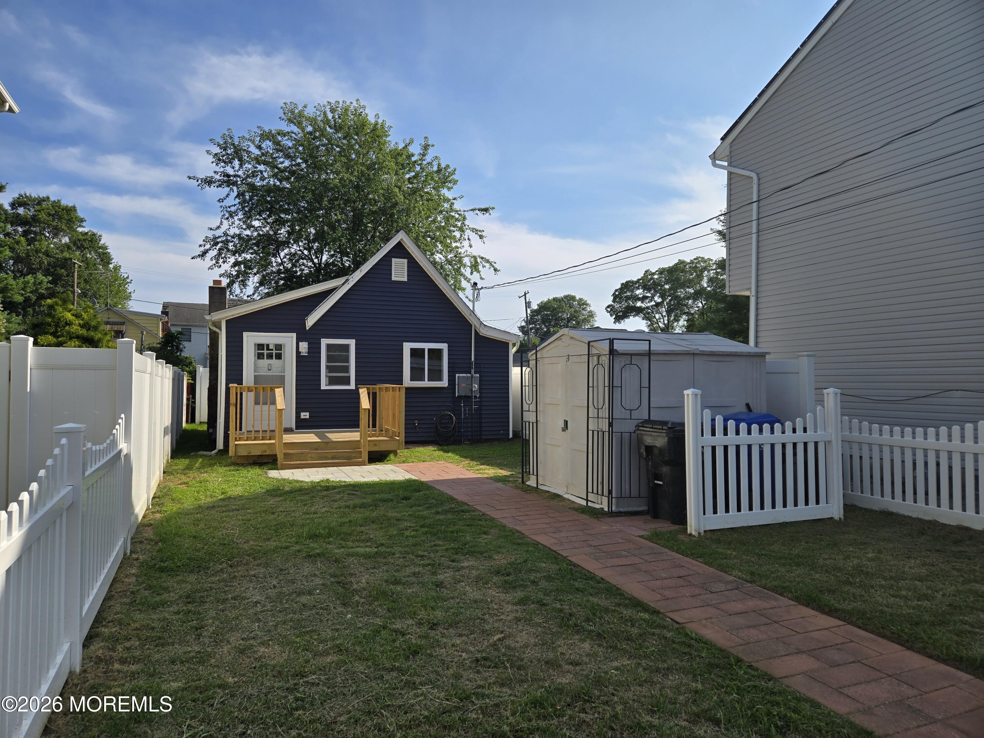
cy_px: 369
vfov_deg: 58.9
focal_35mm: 23
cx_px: 492
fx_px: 654
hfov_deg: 73.9
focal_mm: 5.4
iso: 25
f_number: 1.8
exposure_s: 1/1659
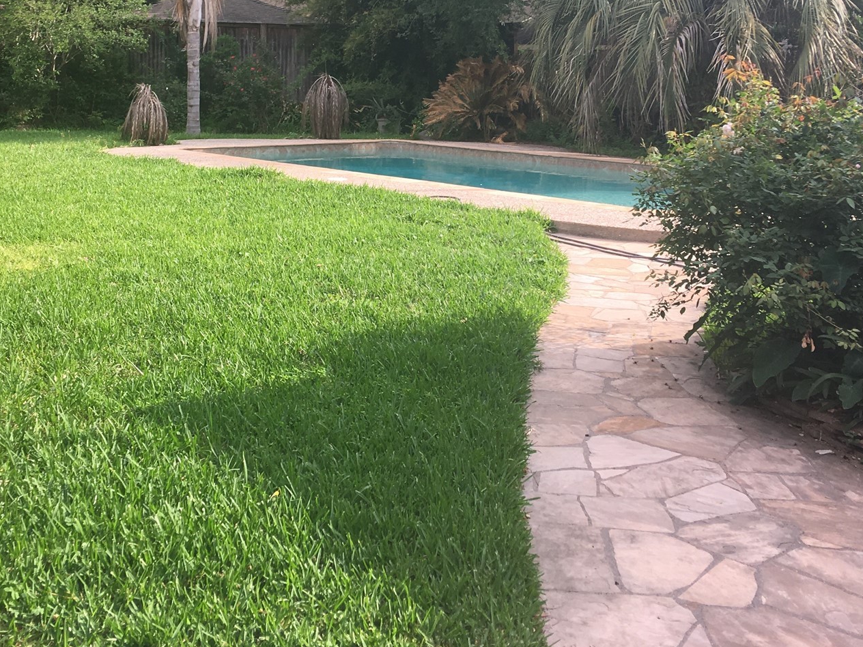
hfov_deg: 40.4
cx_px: 398
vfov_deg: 30.3
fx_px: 1172
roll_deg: -2.0
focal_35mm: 47
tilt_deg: -3.7
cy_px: 148
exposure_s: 1/392
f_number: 2.2
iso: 25
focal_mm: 4.15
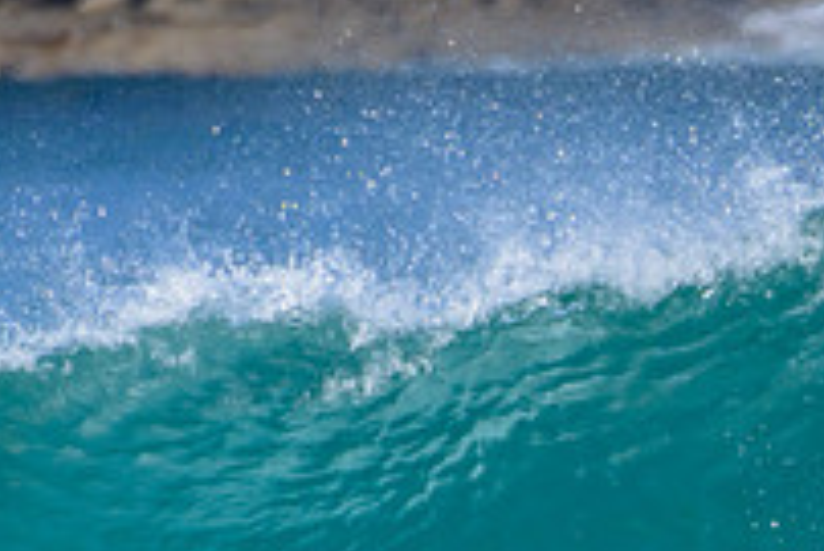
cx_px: 746
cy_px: 720
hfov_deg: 0.7
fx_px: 65873
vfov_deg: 0.5
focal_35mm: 2876
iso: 1000
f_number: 11
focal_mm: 1000
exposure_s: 1/2000
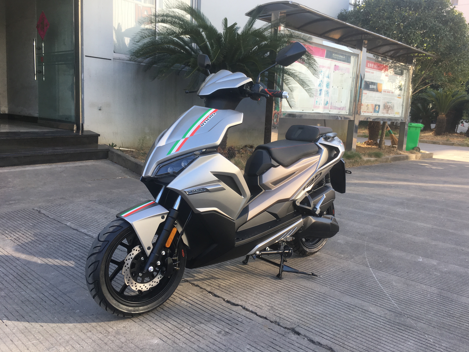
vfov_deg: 46.8
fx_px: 406
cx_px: 240
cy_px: 170
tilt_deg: -7.9
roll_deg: -4.2
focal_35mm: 30
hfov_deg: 60.0
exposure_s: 1/227
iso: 25
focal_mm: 4.15
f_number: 2.2
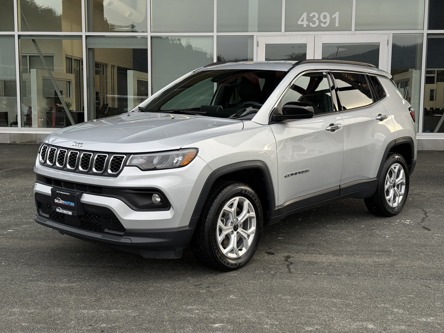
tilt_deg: -5.2
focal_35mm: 48
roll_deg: -0.6
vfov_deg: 30.3
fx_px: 616
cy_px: 166
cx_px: 222
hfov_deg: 39.7
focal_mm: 6.76
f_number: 1.78
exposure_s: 1/601
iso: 64
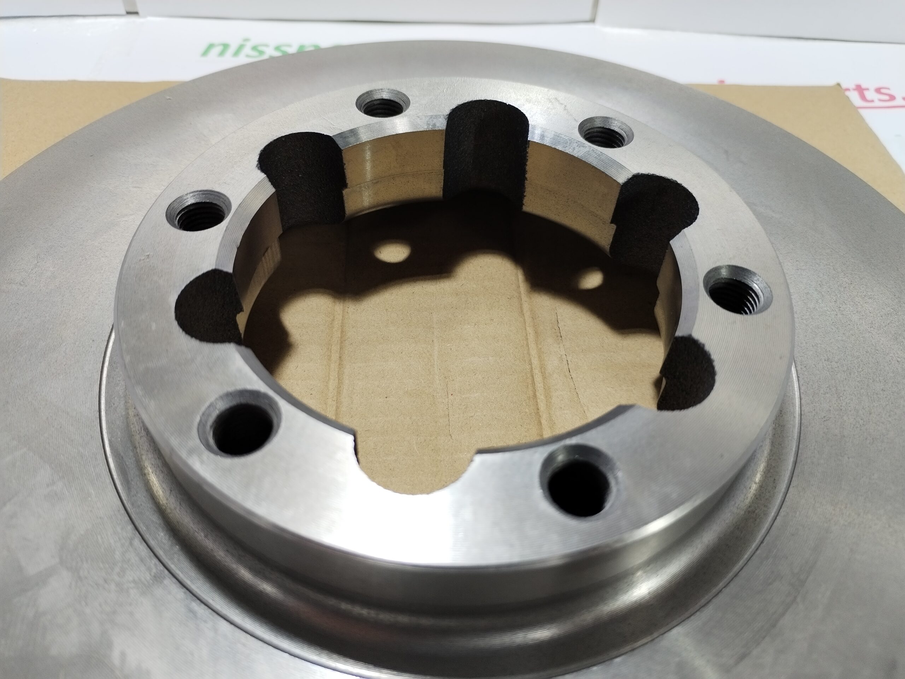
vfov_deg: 48.2
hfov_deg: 61.7
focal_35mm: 29
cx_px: 452
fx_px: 758
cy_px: 340
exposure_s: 1/100
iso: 113
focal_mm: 4.75
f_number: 1.8
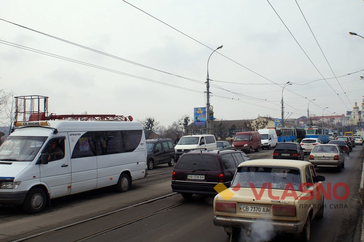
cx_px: 182
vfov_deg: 34.1
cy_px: 121
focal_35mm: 39
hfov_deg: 49.6
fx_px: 394
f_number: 10
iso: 100
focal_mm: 26
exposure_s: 1/125
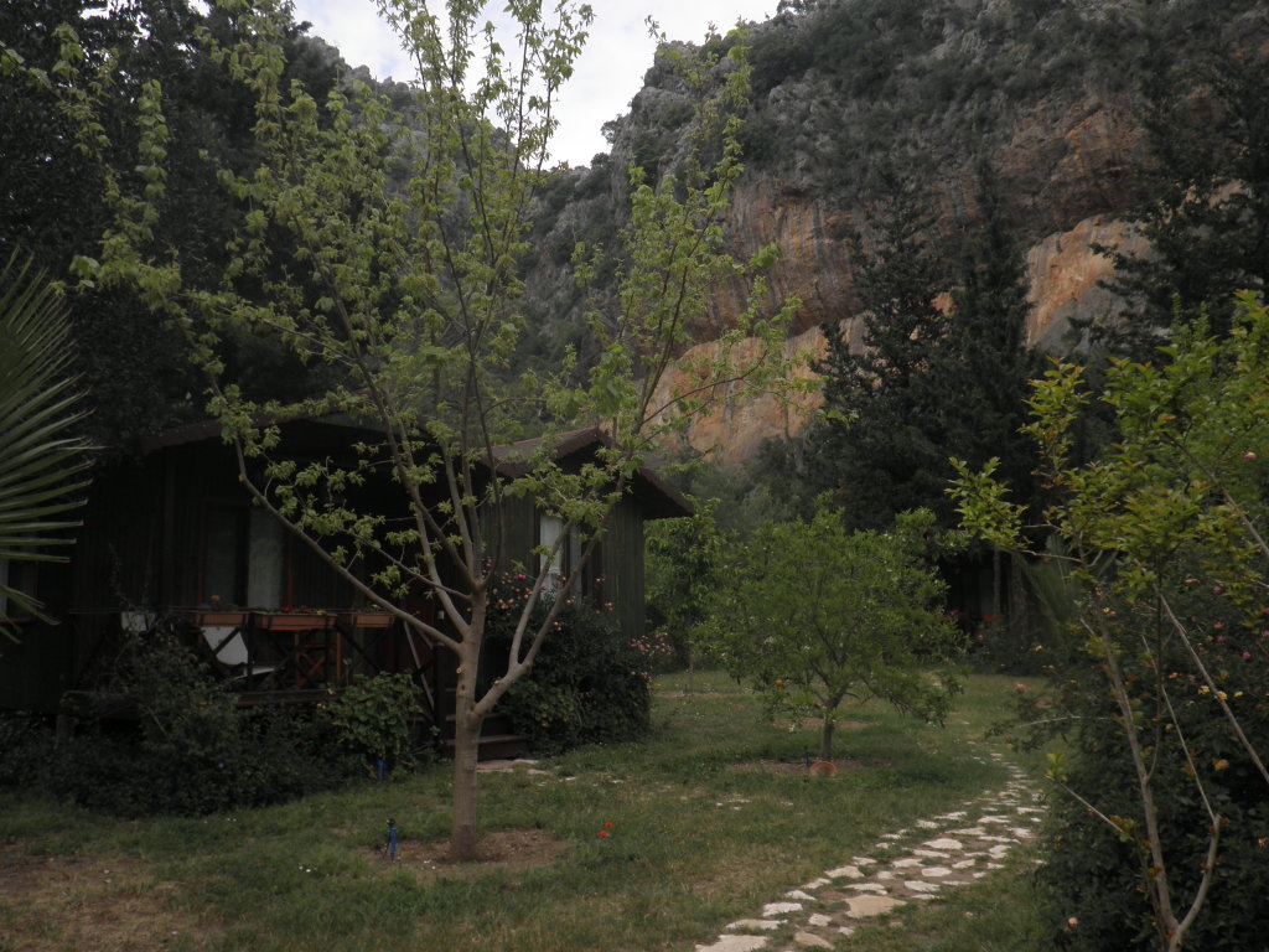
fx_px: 1173
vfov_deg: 44.2
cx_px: 634
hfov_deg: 56.8
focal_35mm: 32
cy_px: 476
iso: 64
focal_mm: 5.9
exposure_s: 1/80
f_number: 9.4
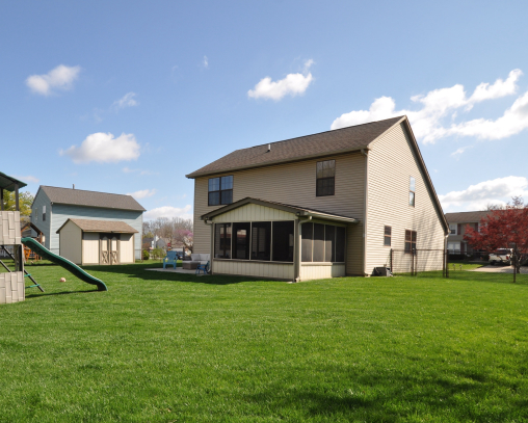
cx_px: 207
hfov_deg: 67.3
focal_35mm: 25
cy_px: 238
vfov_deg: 56.7
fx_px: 391
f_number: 7.1
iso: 200
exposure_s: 1/200
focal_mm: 12
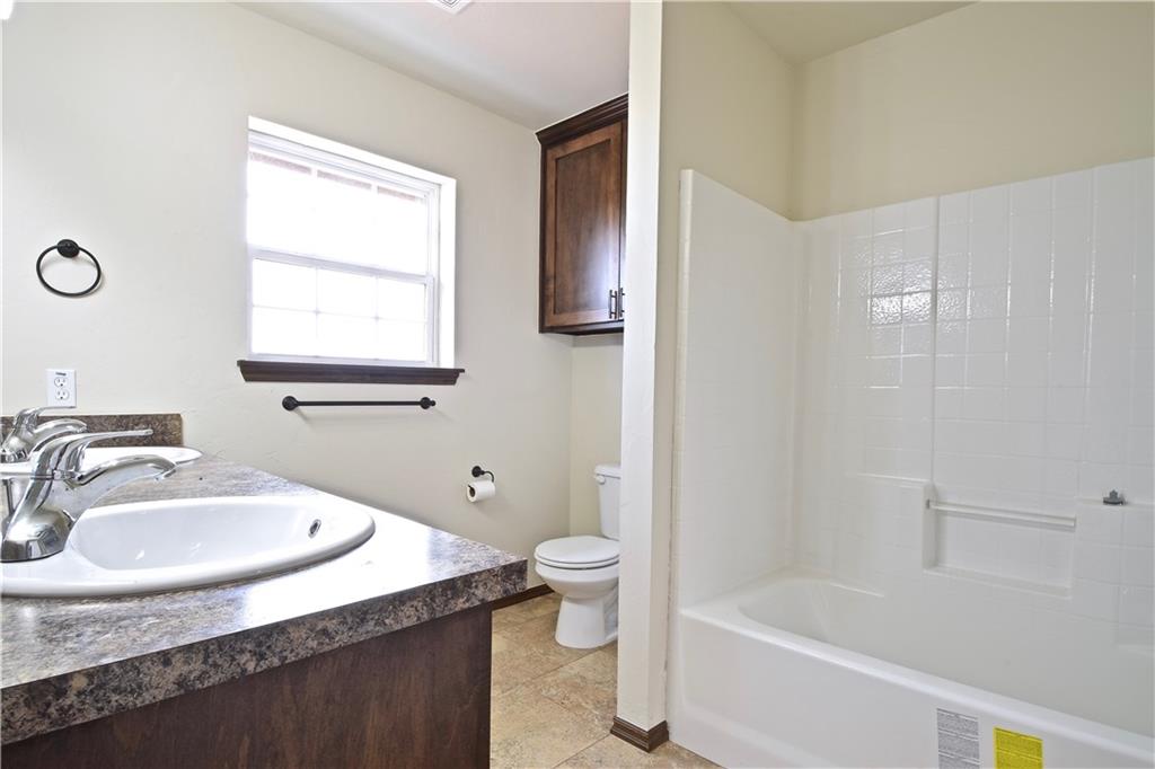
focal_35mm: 17
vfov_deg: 69.6
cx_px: 578
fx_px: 553
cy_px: 384
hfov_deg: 92.5
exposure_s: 2
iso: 100
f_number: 22
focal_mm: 11.5
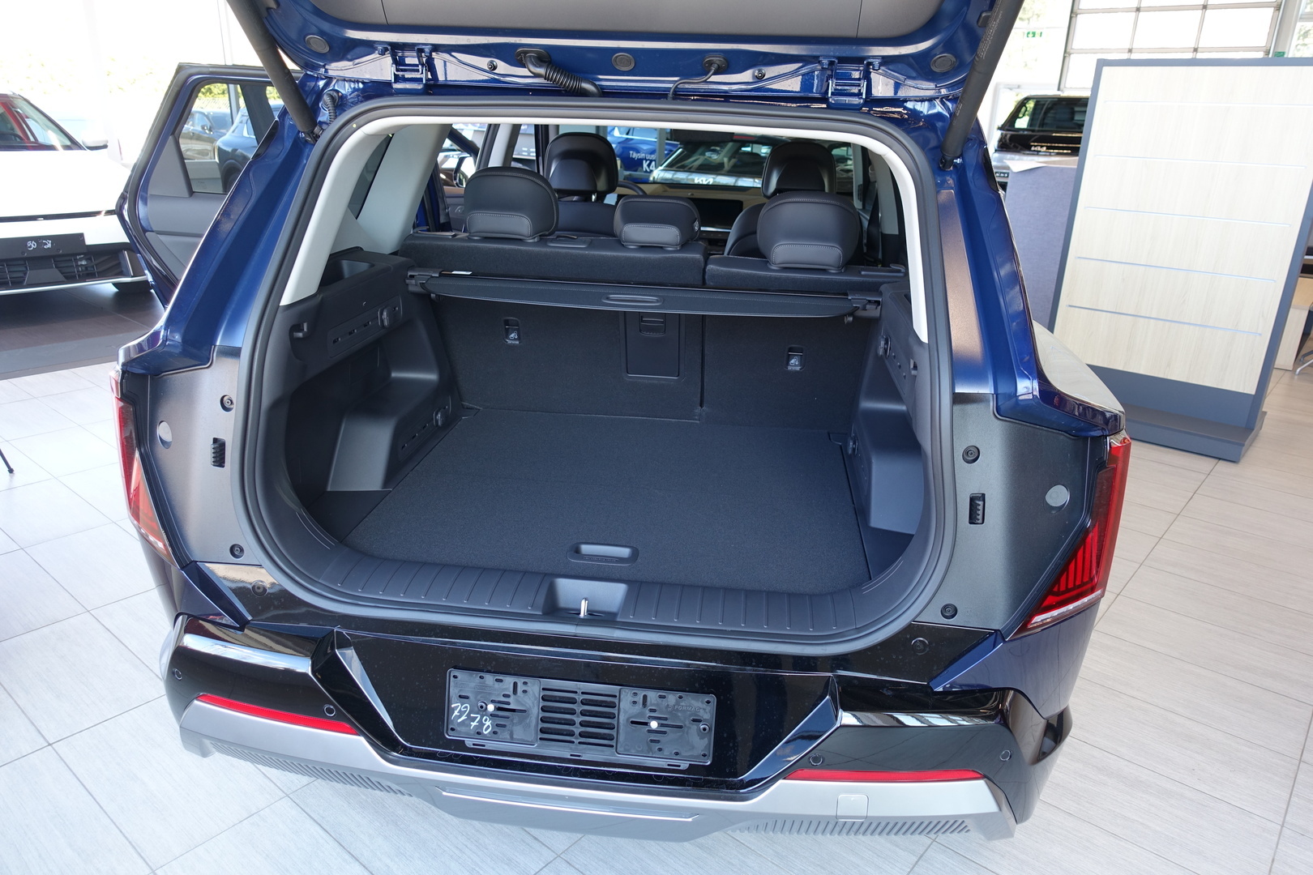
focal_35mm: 24
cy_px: 438
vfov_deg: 53.1
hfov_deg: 73.7
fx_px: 875
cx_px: 656
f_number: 2.8
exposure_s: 1/30
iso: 125
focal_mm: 8.8
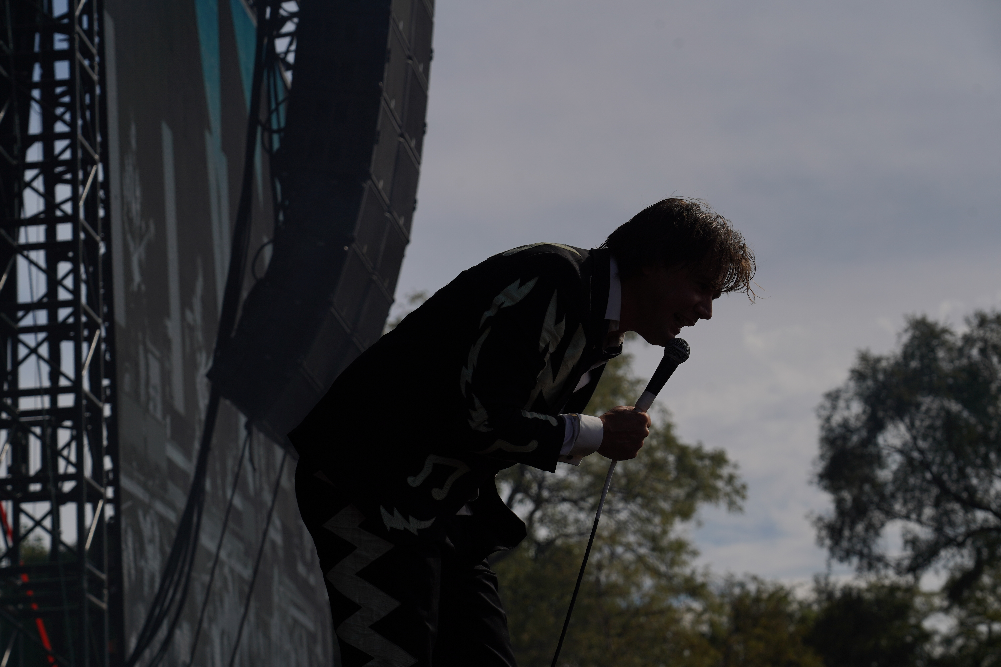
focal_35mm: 105
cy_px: 334
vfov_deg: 13.0
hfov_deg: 19.5
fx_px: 2919
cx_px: 500
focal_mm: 105
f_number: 8
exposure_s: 1/1250
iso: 100
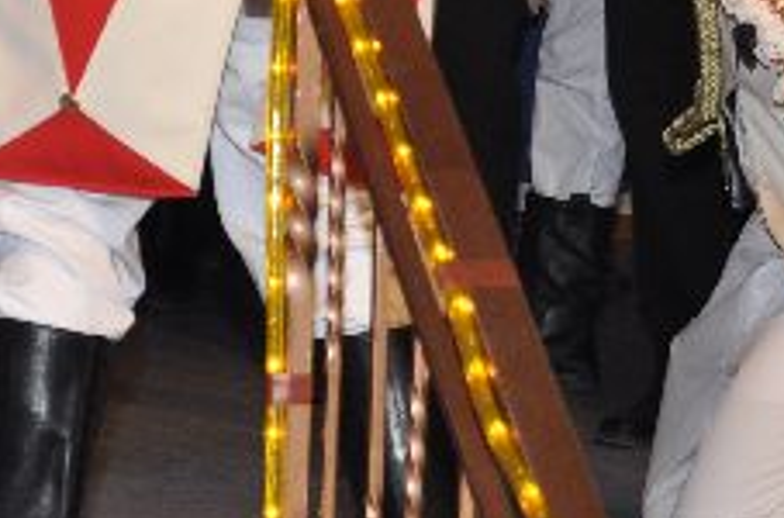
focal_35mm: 180
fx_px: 3909
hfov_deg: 11.4
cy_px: -313
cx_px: 162
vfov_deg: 7.4
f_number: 5
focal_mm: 34
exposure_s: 1/60
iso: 400
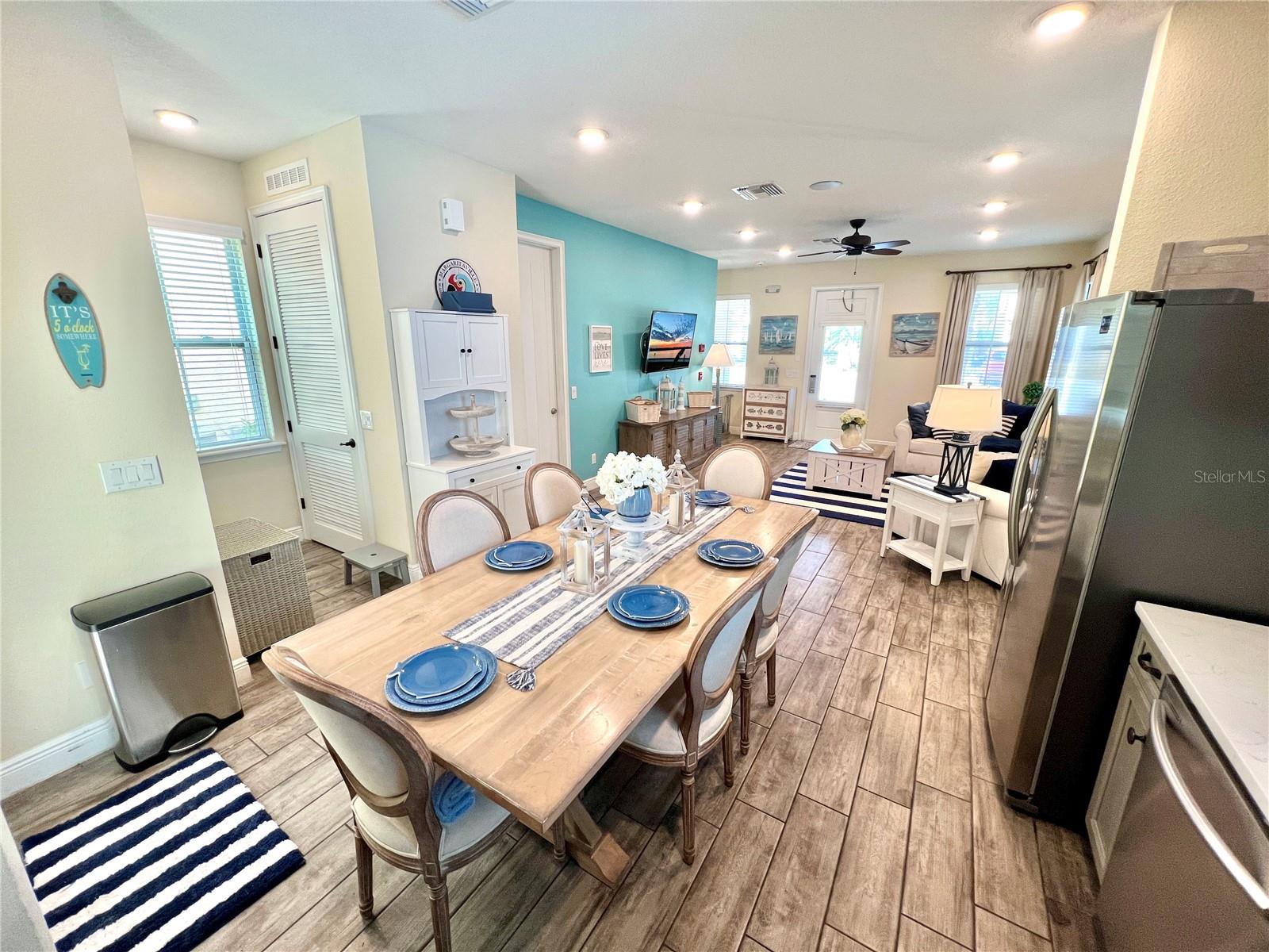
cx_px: 634
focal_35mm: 13
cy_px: 476
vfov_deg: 89.9
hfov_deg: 106.2
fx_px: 477
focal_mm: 1.57
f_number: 1.8
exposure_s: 1/120
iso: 125
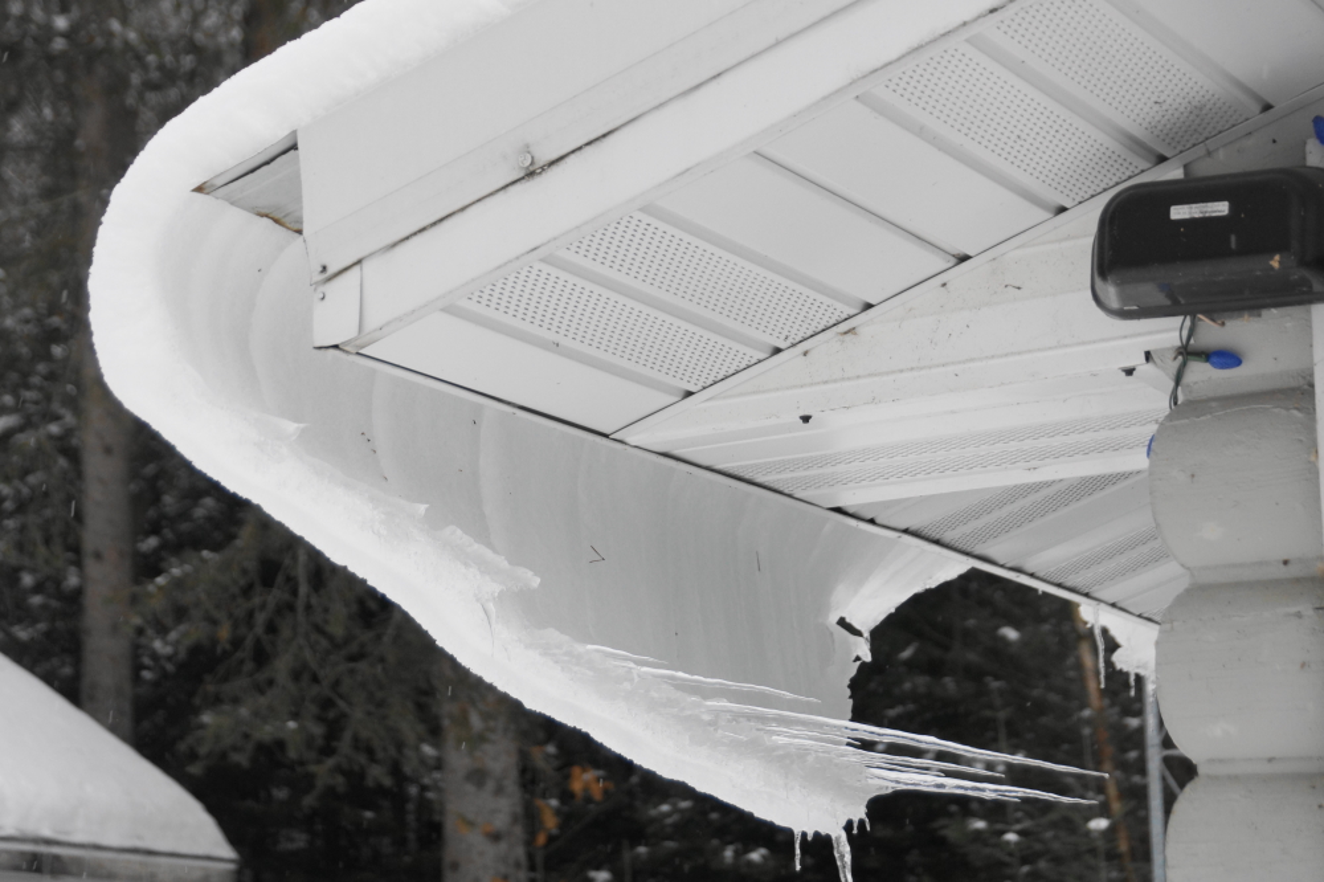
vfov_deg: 15.2
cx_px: 662
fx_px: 3309
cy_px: 441
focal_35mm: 90
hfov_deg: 22.6
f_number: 5
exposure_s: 1/100
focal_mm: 60
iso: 320
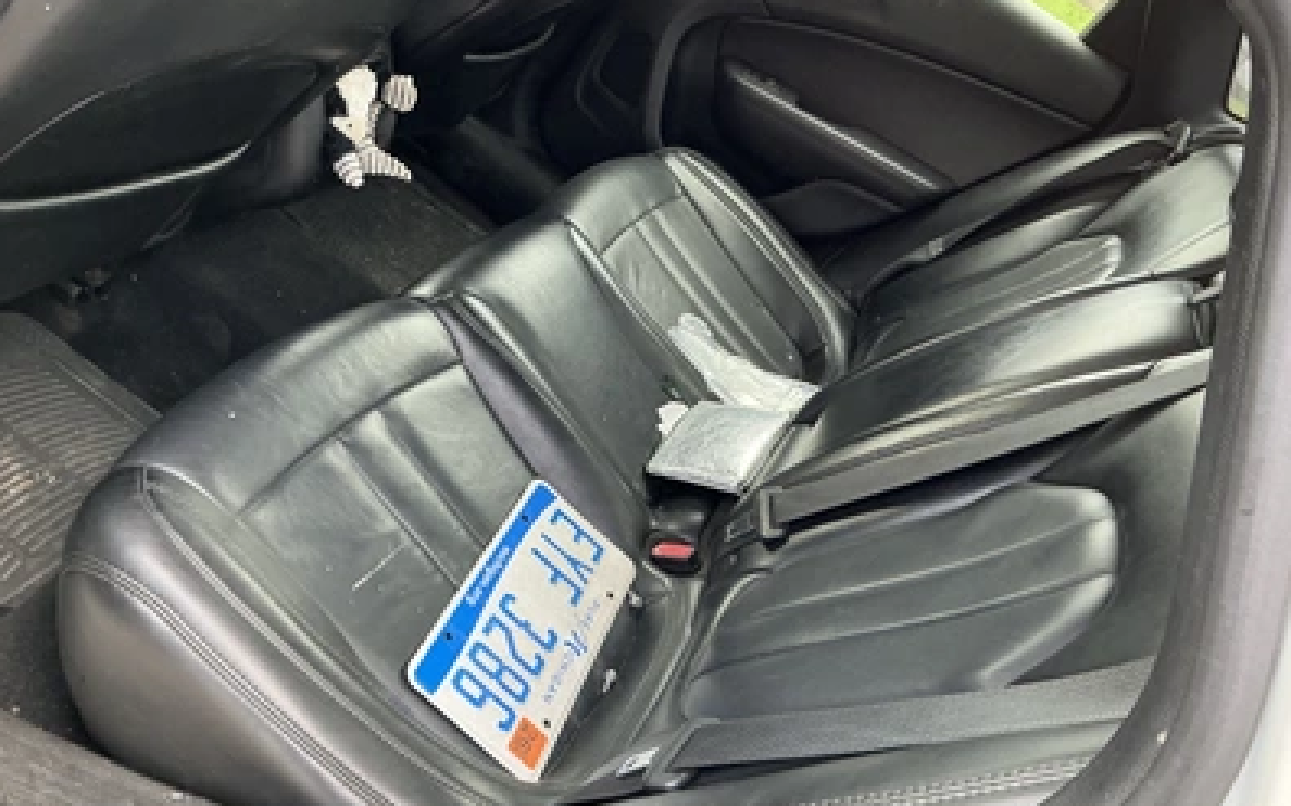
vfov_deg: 41.8
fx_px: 1055
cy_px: 431
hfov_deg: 62.9
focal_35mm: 30
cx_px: 646
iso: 100
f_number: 1.8
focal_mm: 3
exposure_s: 1/60
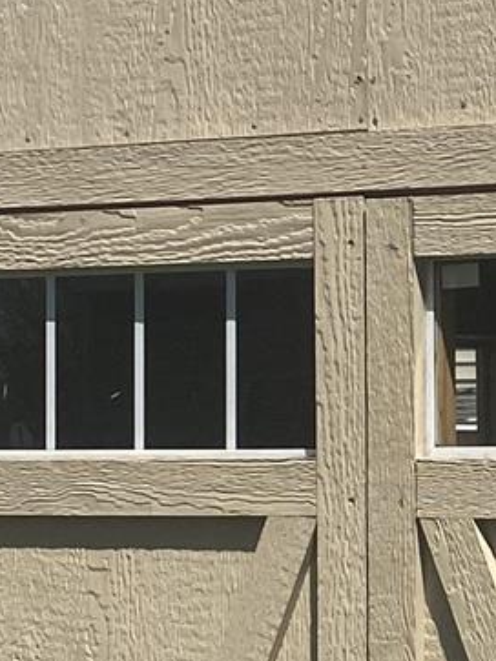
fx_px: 3154
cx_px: 709
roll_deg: +0.0
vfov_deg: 11.9
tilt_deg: -1.1
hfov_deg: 8.8
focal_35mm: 165
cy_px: 514
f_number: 1.8
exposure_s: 1/4608
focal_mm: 4.25
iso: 32
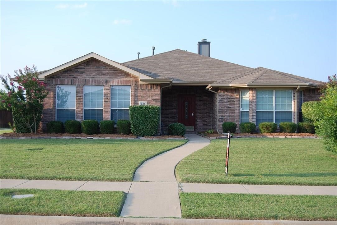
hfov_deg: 42.3
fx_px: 436
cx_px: 168
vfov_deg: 29.0
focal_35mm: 46
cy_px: 112
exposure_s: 1/125
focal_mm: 31
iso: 100
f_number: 6.3
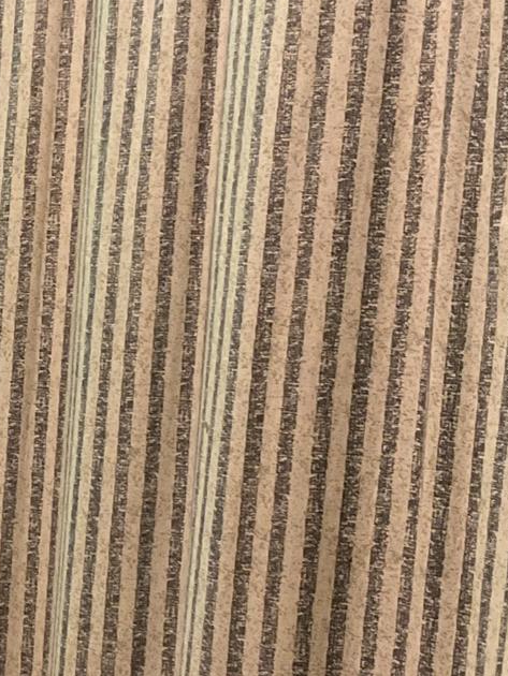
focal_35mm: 106
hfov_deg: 13.4
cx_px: -172
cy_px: 395
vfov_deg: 18.5
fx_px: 2073
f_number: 1.8
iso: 250
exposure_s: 1/50
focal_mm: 3
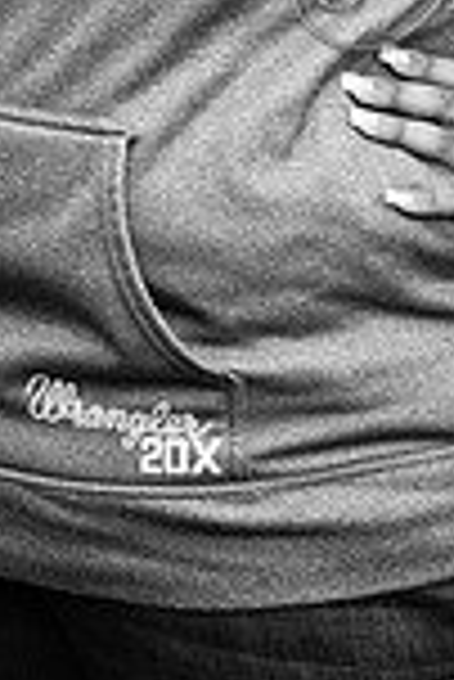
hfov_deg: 6.2
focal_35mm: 223
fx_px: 4208
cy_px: -315
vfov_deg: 9.0
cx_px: 252
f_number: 3.2
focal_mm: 75
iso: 200
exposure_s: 1/200
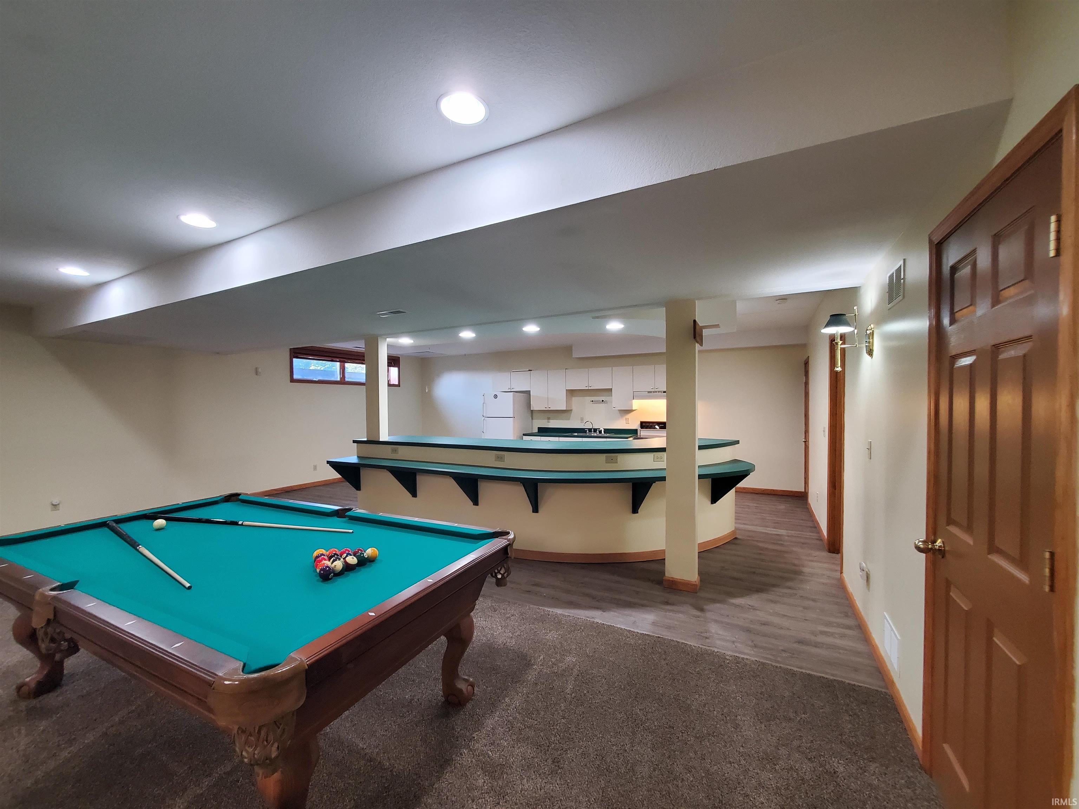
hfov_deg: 106.2
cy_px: 404
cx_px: 540
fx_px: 405
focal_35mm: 13
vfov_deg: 89.9
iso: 500
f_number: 2.2
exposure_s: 1/40
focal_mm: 1.8
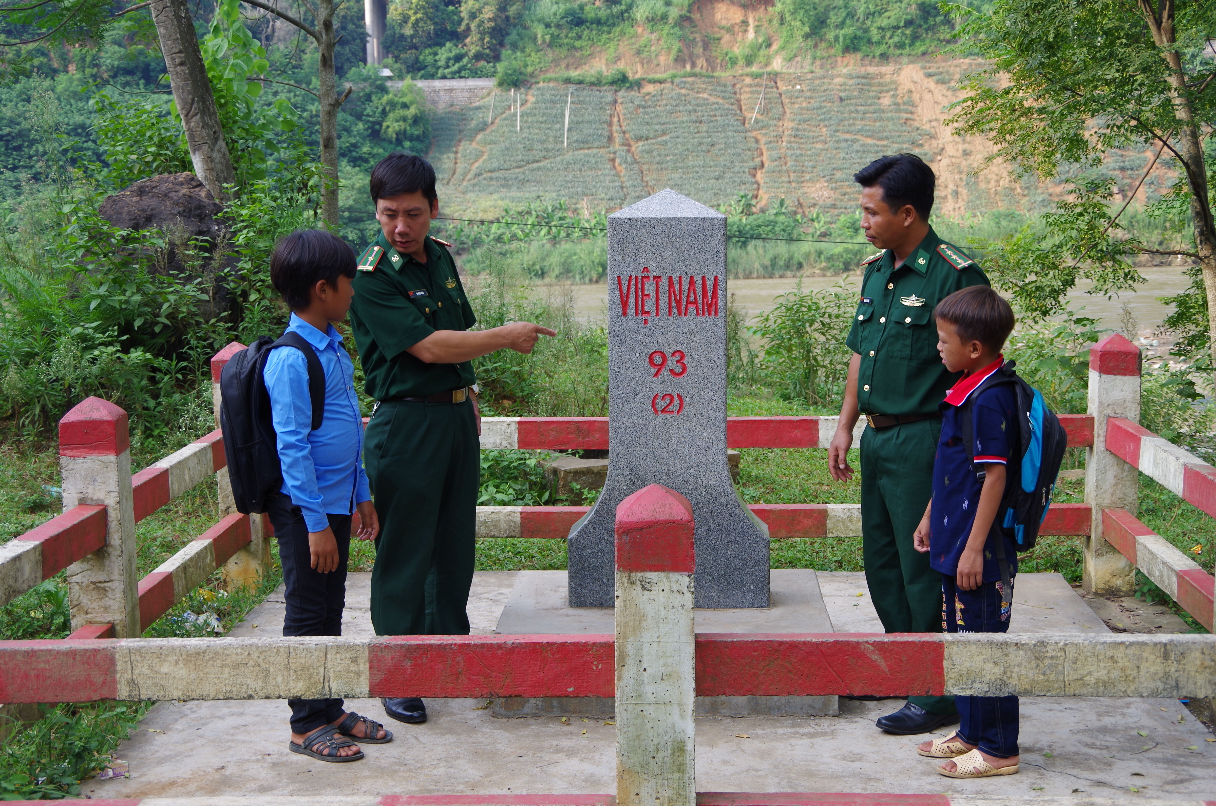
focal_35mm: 54
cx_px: 608
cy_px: 403
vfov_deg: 25.0
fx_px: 1820
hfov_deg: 36.9
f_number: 4.5
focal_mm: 36
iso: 100
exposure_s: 1/100
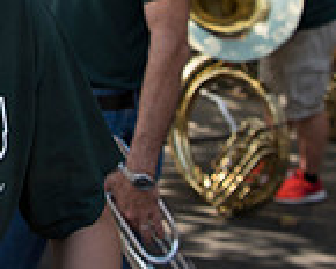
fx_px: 895
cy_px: -147
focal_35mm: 90
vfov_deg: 15.6
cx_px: -70
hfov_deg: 19.9
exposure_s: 1/640
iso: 250
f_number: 4.5
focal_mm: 24
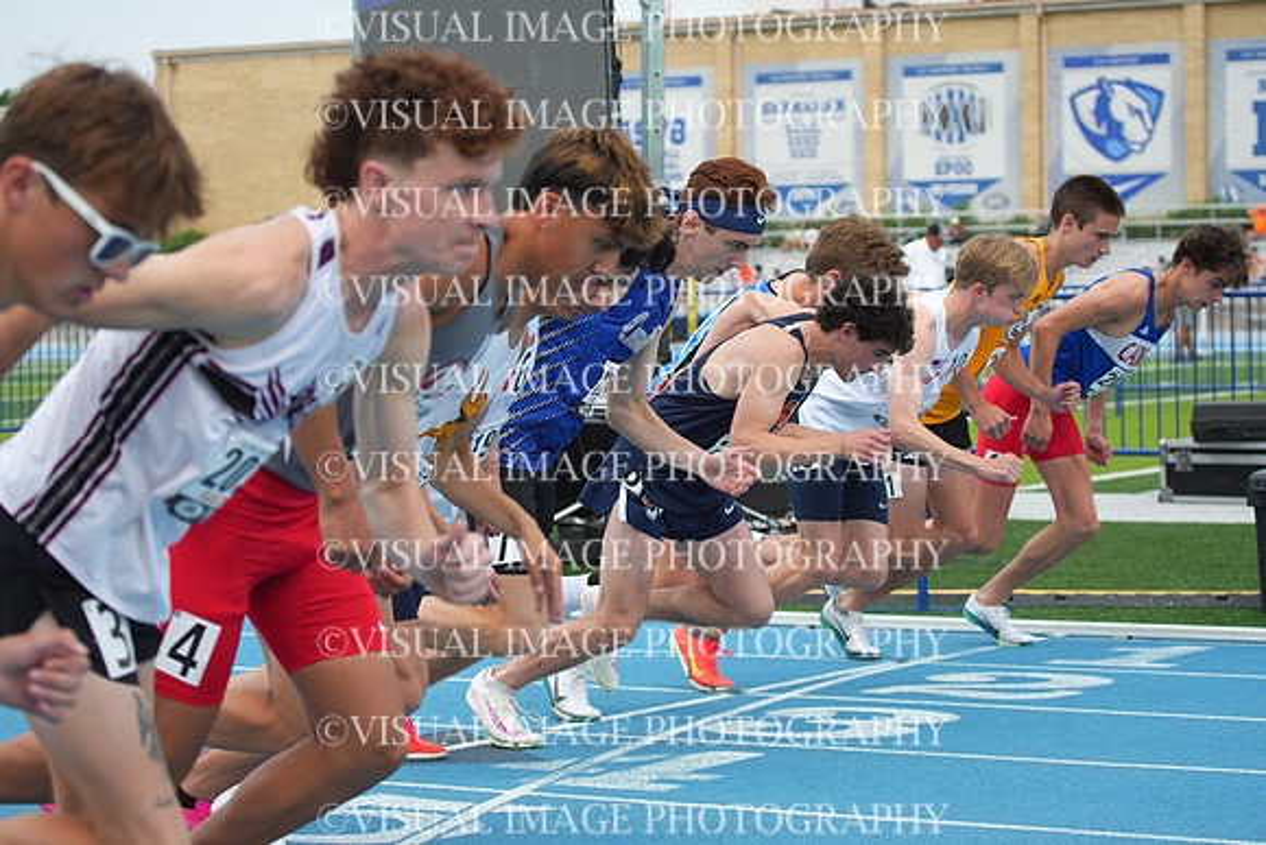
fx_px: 3517
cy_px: 422
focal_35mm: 100
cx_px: 633
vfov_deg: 13.7
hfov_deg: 20.4
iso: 400
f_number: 5.6
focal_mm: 100
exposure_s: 1/1250
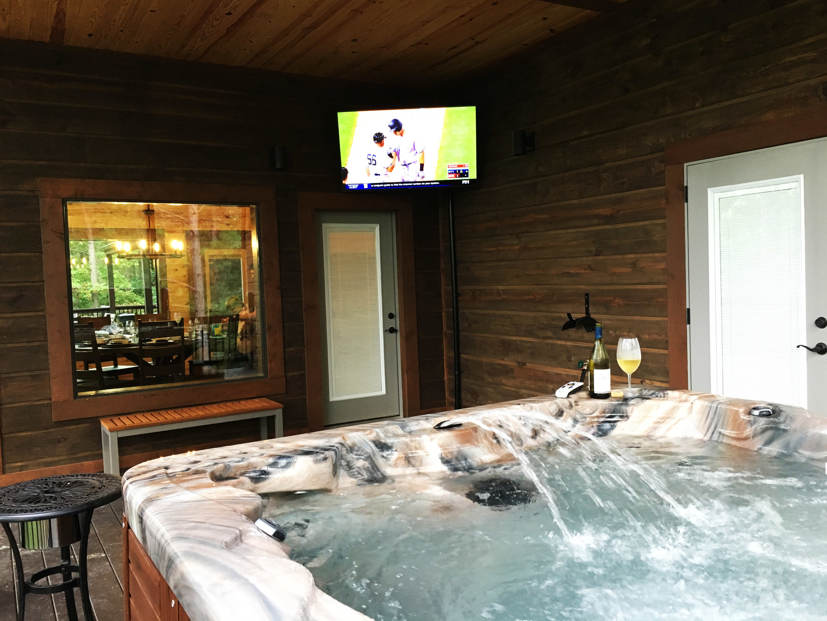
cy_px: 310
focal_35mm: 29
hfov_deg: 61.7
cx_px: 414
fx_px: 693
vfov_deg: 48.2
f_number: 2.2
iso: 160
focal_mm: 4.15
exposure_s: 1/30
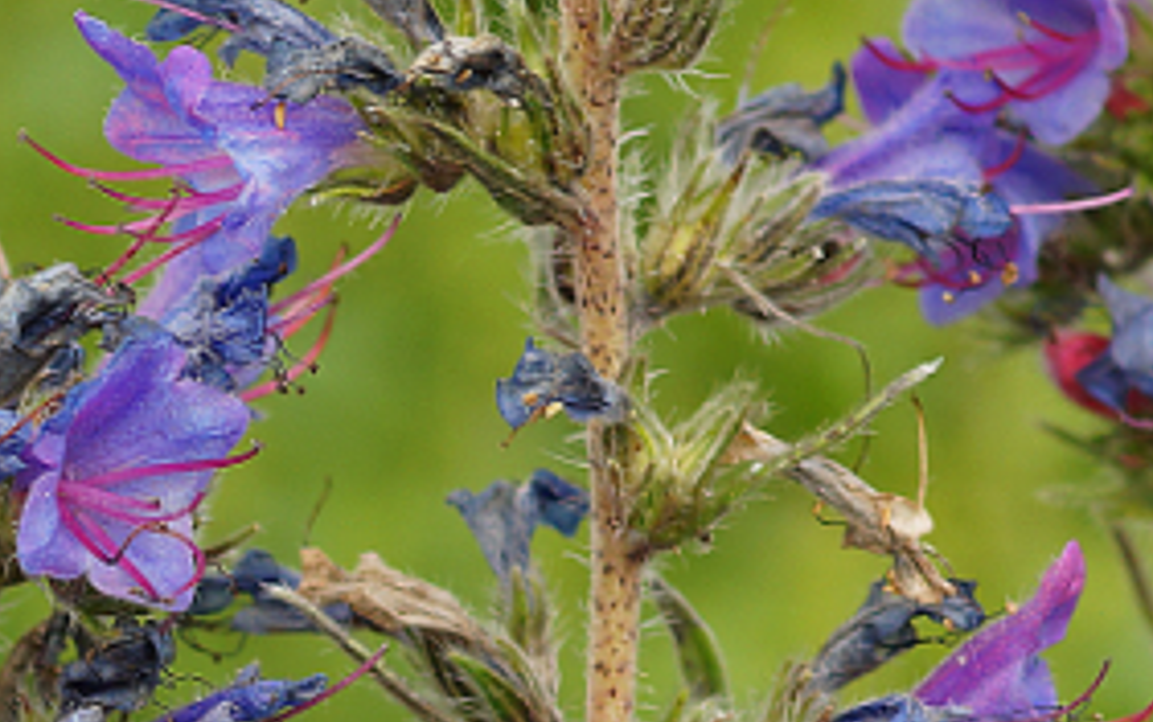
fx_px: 20532
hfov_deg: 3.2
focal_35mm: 653
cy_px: 644
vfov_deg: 2.0
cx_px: 45
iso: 125
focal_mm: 100
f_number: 5.6
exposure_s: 1/160
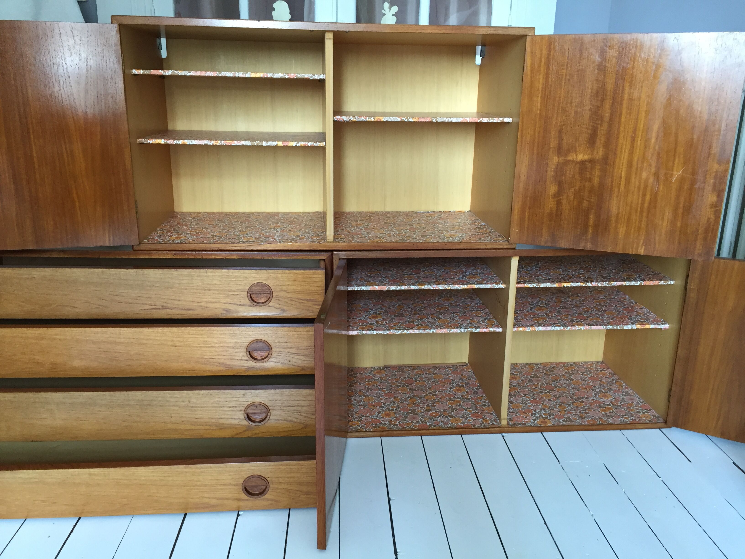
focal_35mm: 29
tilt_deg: -16.2
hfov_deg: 61.7
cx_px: 372
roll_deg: -0.3
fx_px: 624
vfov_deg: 48.2
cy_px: 280
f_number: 2.2
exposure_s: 1/33
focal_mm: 4.15
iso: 125
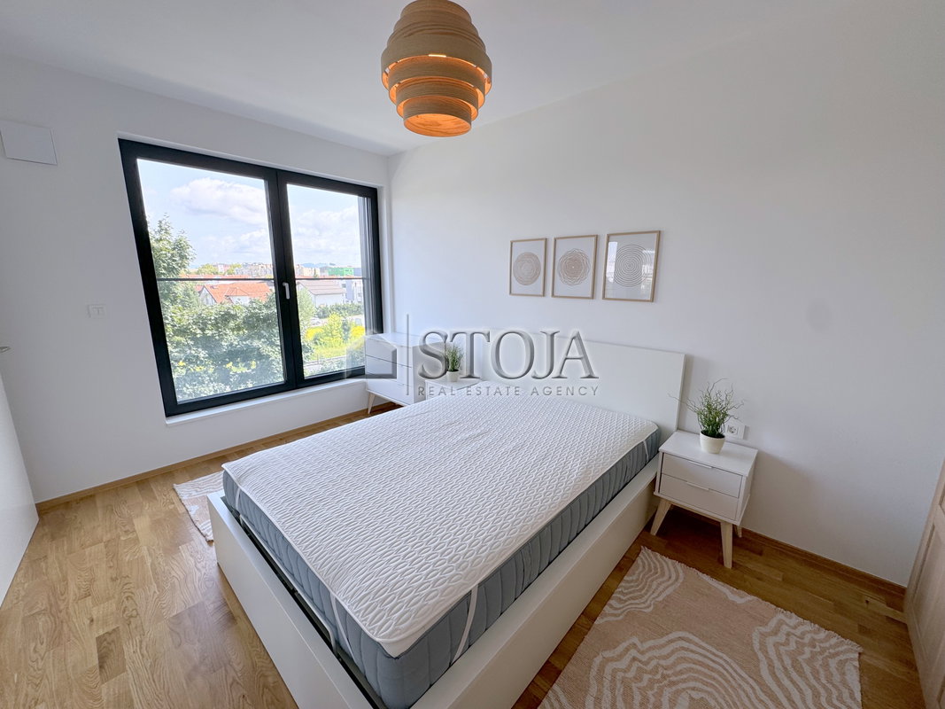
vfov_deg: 85.7
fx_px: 382
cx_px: 472
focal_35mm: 14
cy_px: 354
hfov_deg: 102.1
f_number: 2.2
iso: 40
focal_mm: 2.22
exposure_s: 1/191
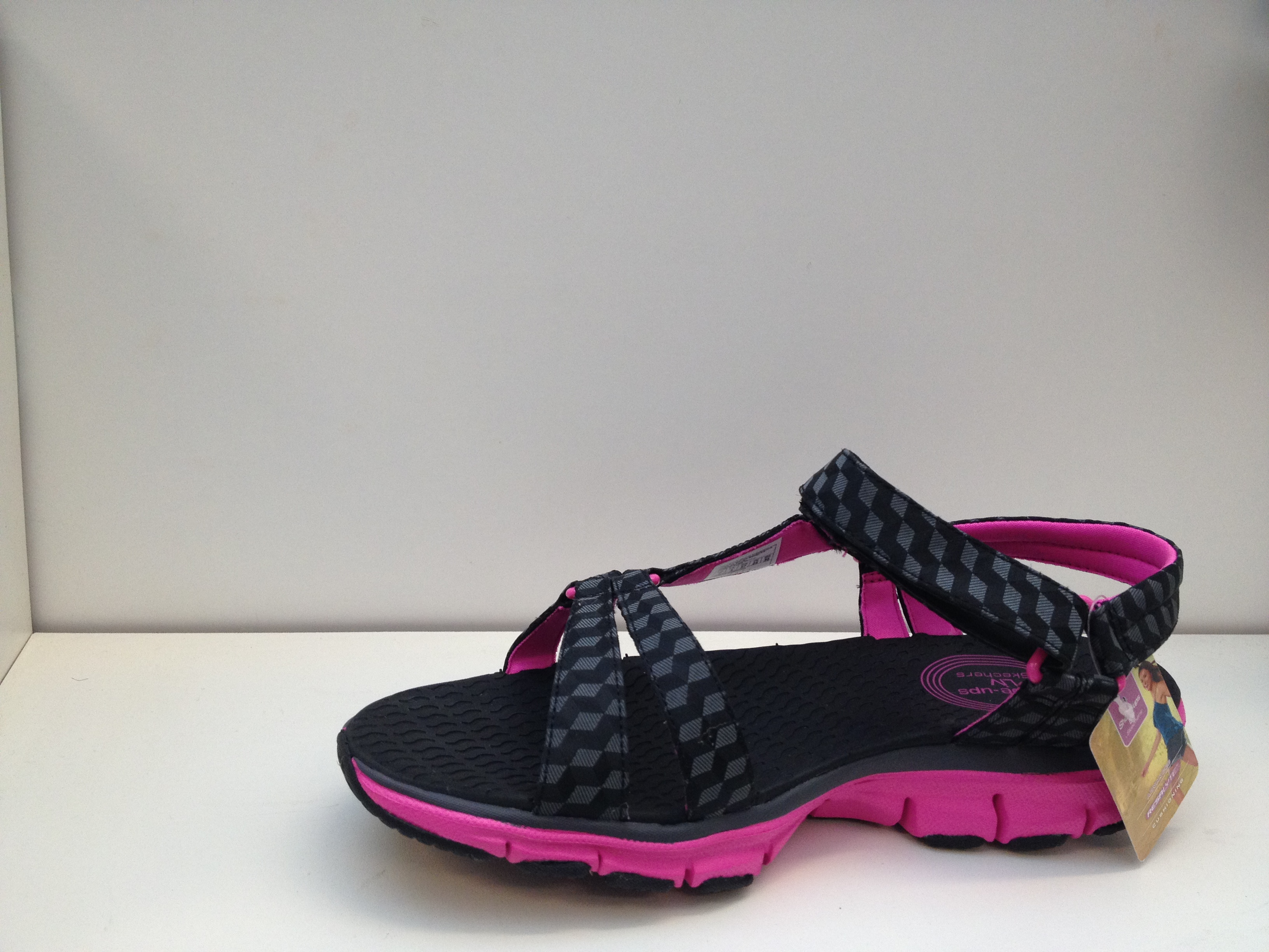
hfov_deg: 52.6
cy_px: 476
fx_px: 1283
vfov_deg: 40.7
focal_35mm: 35
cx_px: 634
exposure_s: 1/100
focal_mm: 4.28
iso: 100
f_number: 2.4
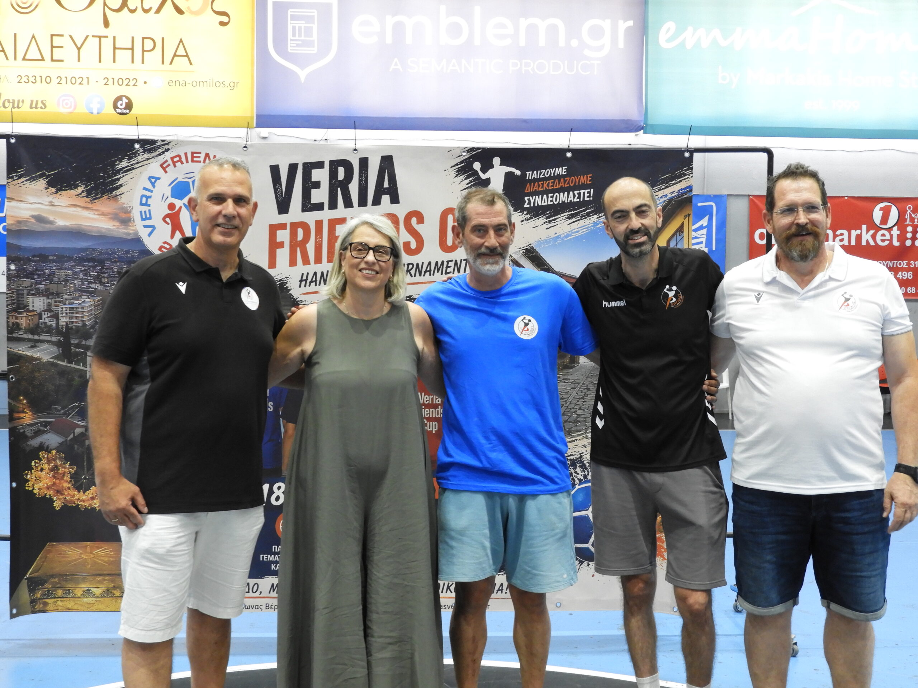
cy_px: 344
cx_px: 459
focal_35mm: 45
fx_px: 1193
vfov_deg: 32.2
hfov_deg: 42.1
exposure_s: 1/25
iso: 400
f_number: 4
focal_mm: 8.1
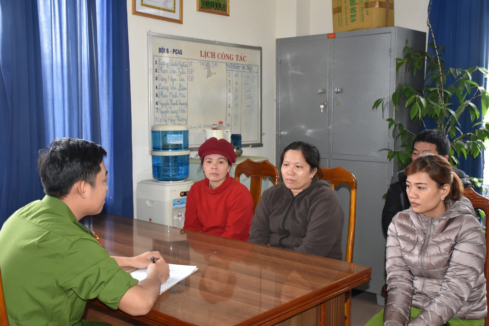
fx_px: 550
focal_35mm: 40
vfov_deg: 33.0
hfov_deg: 47.9
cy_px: 163
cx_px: 244
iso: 800
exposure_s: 1/60
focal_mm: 27
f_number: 4
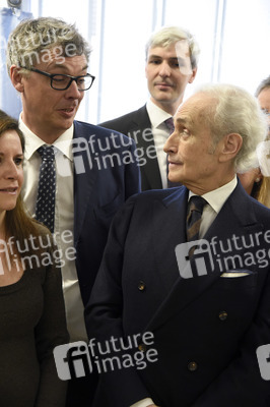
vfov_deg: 26.0
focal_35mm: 78
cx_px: 135
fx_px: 879
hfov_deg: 17.5
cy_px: 204
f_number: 5.6
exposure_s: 1/100
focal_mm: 78
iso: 4000
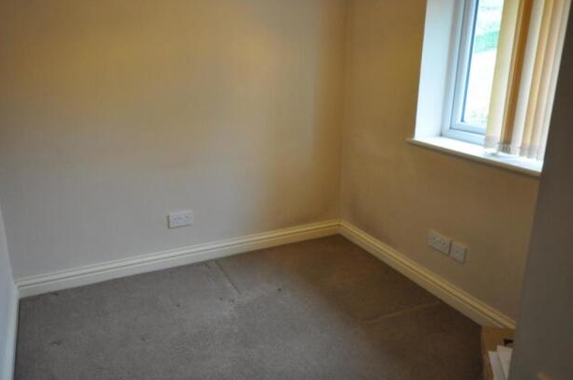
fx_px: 461
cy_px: 179
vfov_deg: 44.8
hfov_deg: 63.7
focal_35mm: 29
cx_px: 268
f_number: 5.6
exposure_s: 1/30
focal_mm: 18
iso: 1400
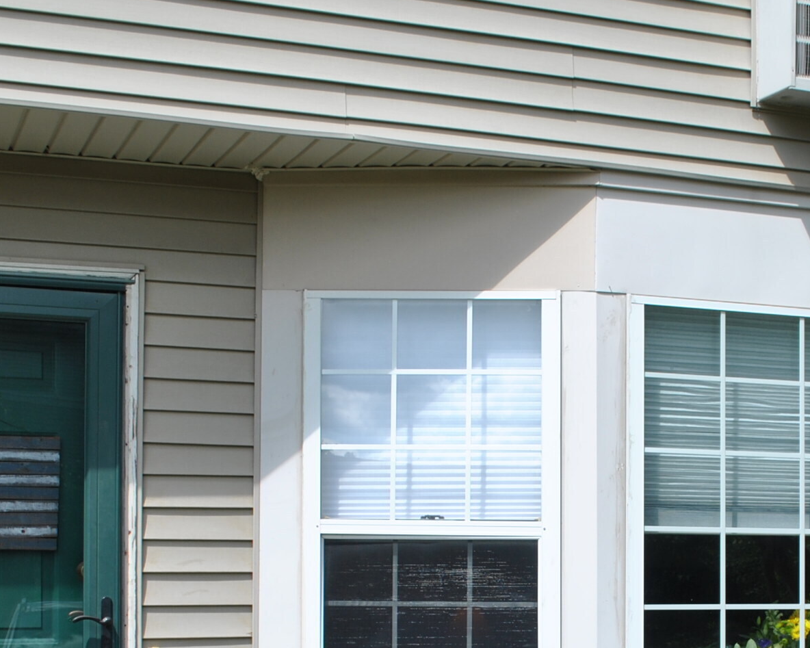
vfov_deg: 21.6
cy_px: 597
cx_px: 593
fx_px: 1654
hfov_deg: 27.2
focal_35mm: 69
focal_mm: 20
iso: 100
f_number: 8
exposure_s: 1/250
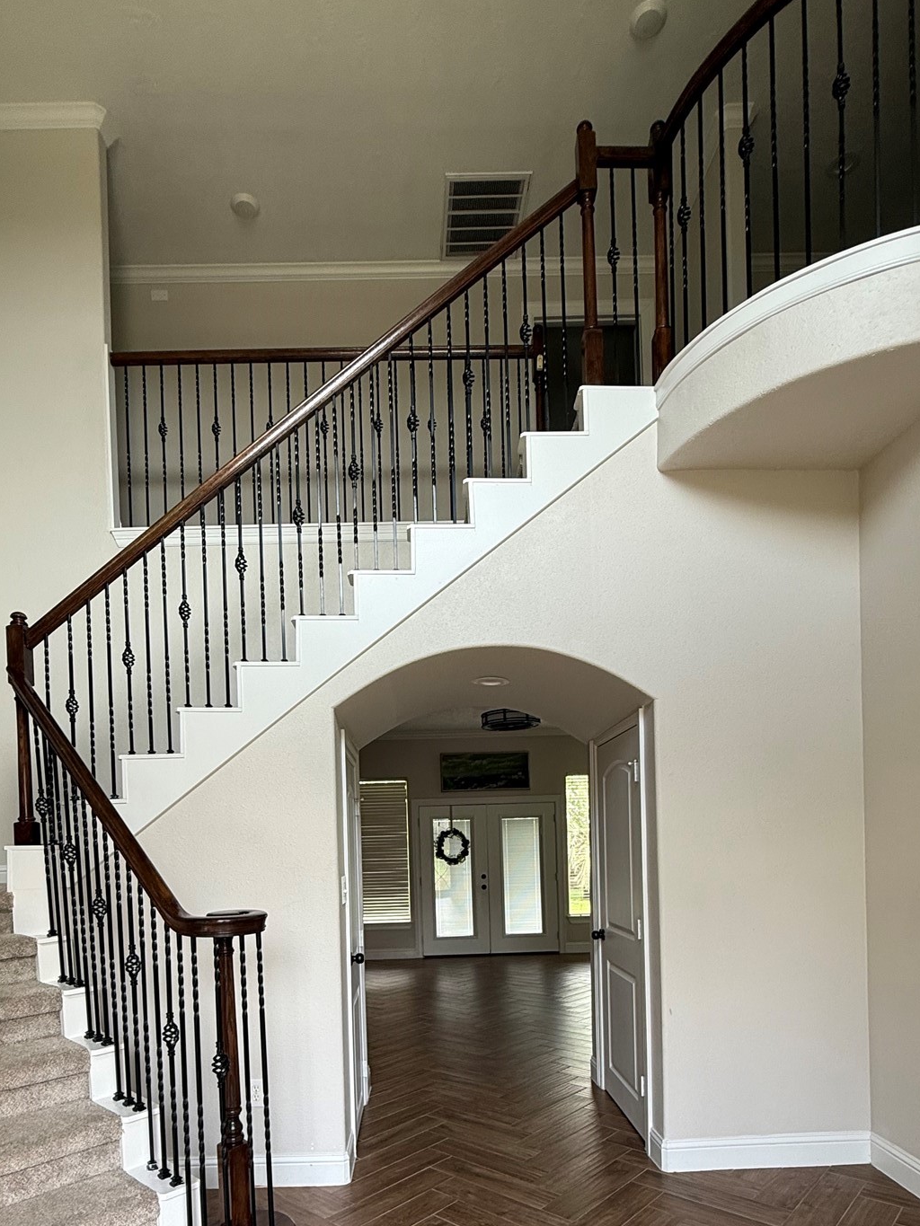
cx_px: 426
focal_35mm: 21
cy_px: 867
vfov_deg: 75.1
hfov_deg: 63.4
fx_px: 744
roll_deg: +1.5
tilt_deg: -0.9
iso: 64
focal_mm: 2.22
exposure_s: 1/99
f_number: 2.2
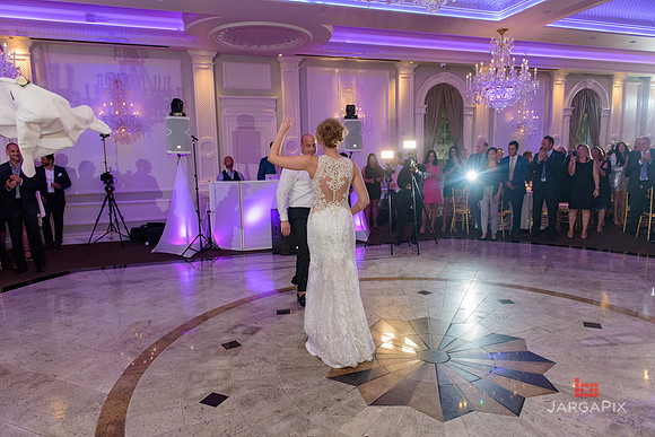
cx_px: 328
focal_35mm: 24
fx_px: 437
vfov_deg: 53.2
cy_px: 218
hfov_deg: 73.7
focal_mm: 24
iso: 1600
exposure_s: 1/125
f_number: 3.2
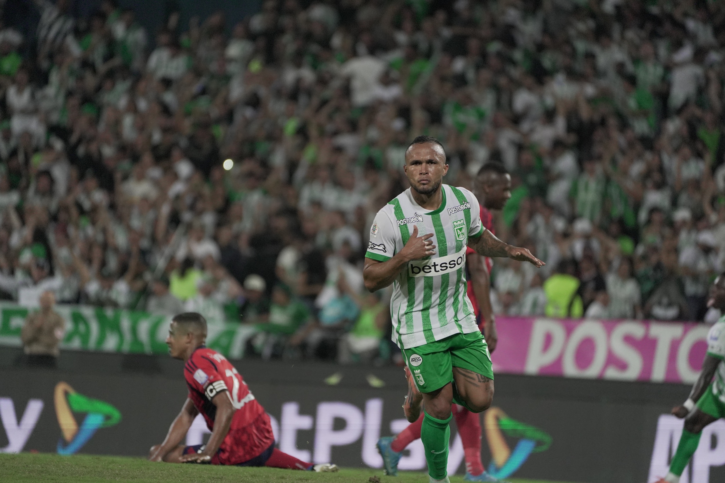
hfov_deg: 5.2
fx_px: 8054
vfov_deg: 3.4
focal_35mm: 400
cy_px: 242
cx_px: 362
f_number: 5.6
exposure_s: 1/1250
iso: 6400
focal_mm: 400
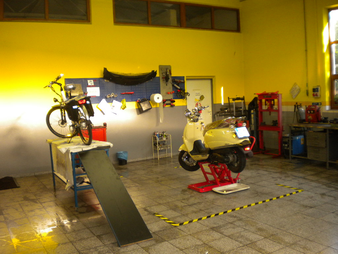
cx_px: 169
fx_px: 342
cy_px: 127
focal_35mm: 35
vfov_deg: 40.7
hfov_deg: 52.6
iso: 238
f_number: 3.1
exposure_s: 1/58.6
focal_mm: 6.3
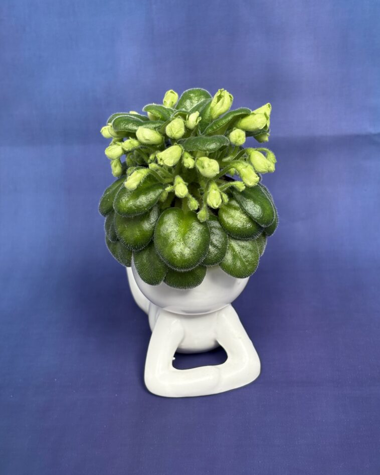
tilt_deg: -30.3
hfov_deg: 27.6
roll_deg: +4.2
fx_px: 773
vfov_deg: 34.1
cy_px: 249
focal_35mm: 55
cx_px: 193
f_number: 1.6
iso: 64
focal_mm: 5.96
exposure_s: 1/60
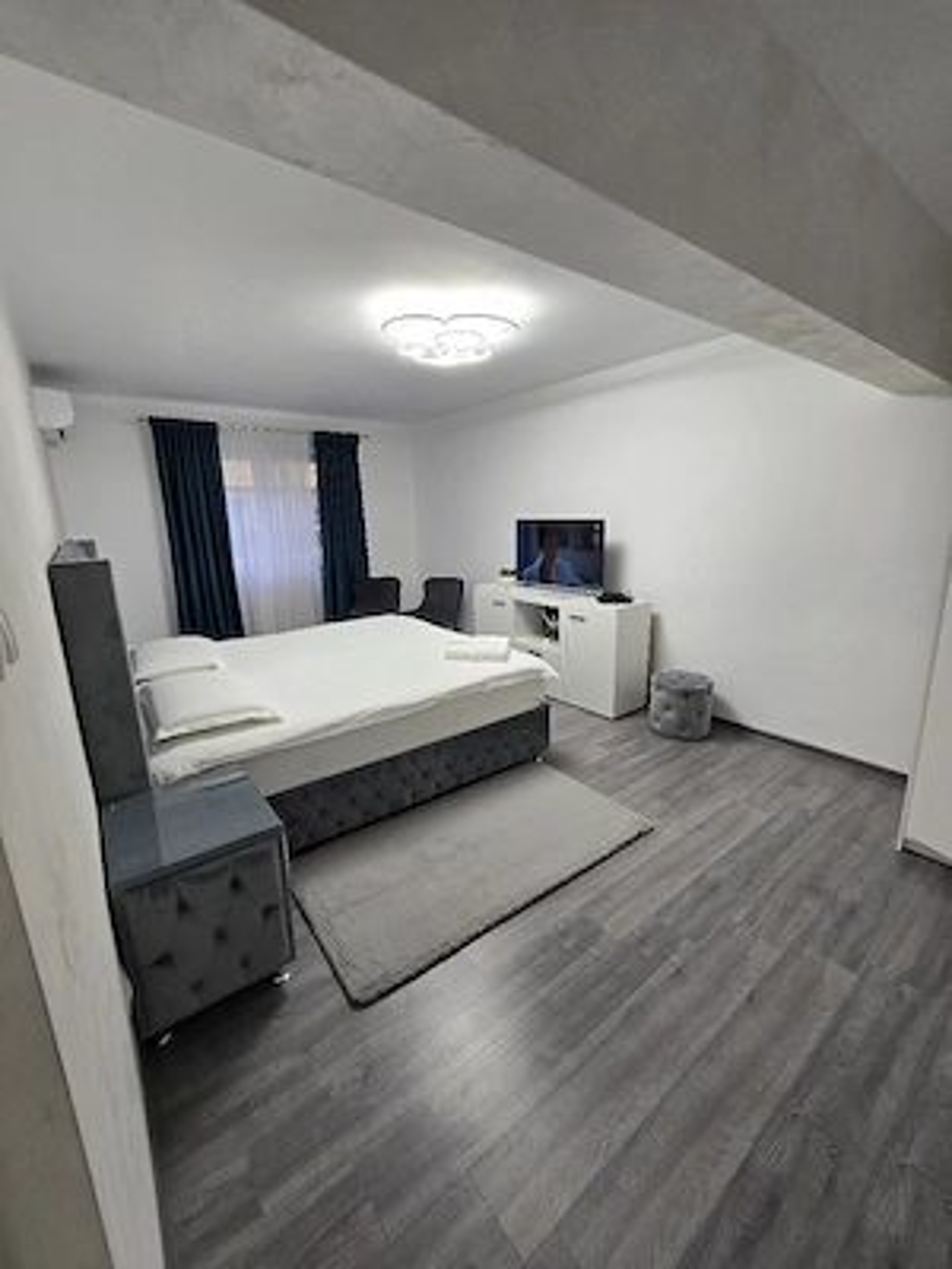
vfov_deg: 106.2
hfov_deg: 89.9
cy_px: 634
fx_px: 477
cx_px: 476
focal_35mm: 13
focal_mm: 2.2
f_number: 2.2
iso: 80
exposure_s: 1/101
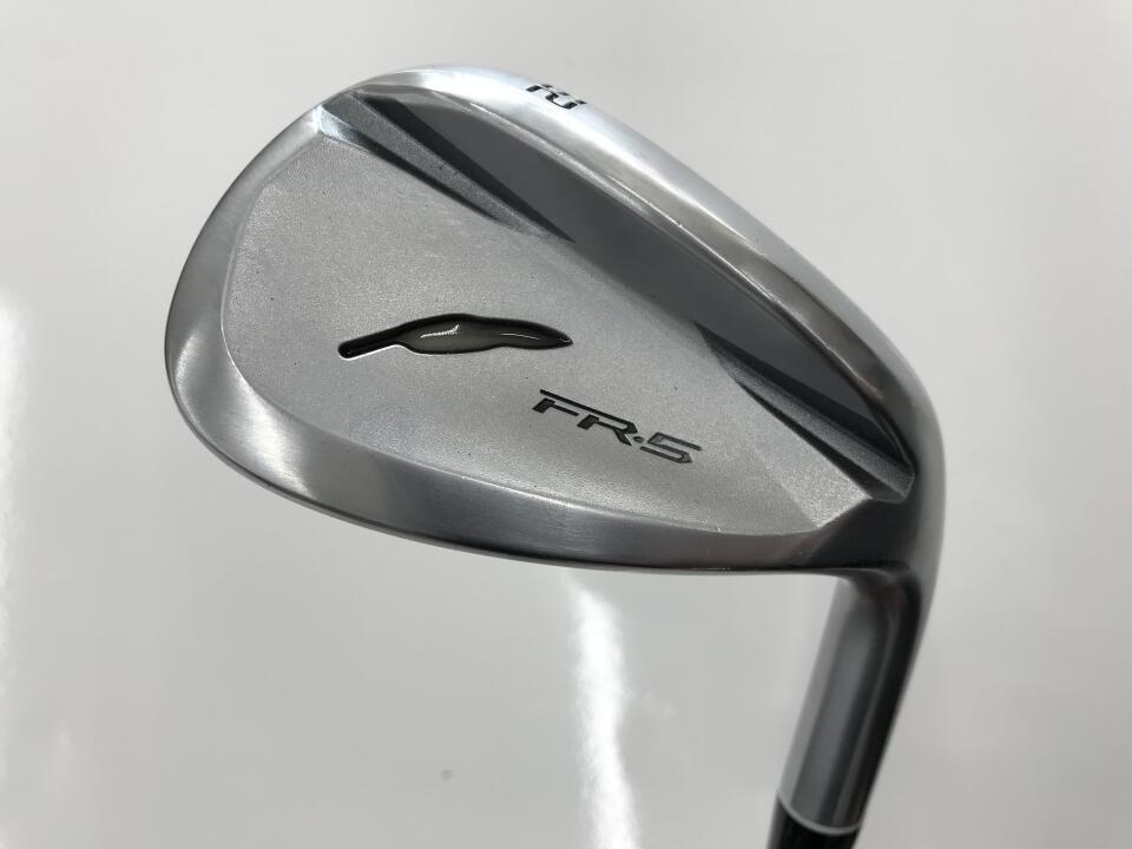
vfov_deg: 49.7
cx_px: 566
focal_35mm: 28
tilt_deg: -71.9
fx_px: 916
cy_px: 424
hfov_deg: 63.4
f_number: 1.8
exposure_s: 1/134
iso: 20
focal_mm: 3.99
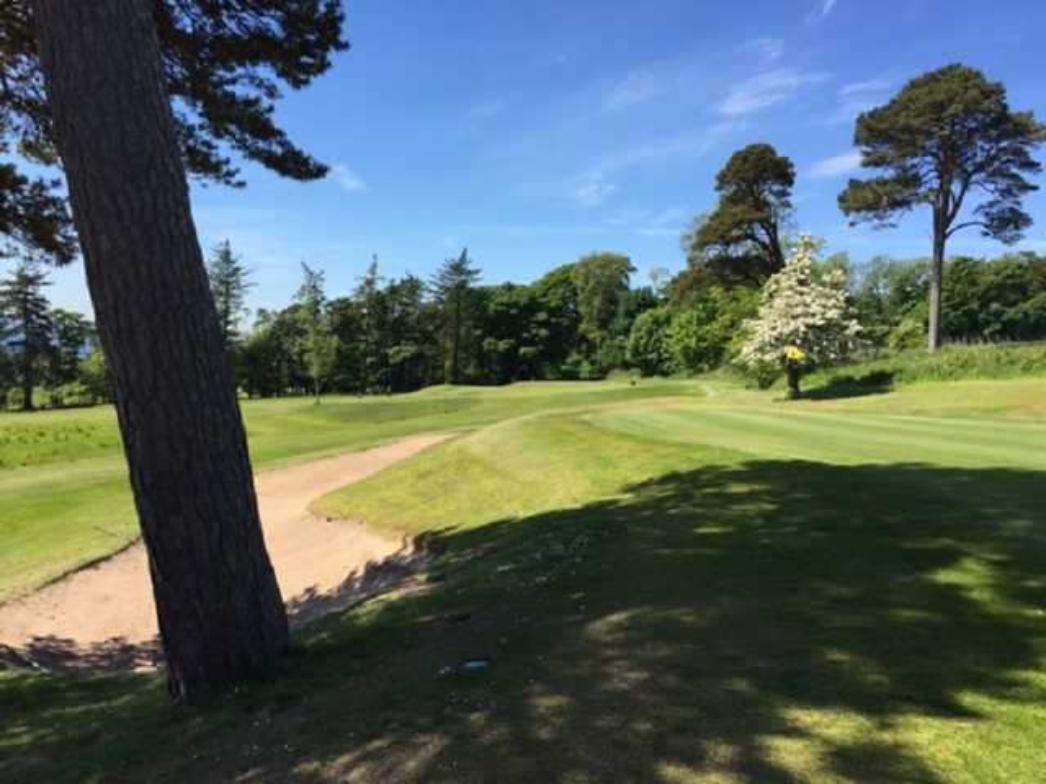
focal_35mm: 29
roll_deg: -4.1
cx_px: 523
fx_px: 876
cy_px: 392
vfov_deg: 48.2
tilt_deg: -2.0
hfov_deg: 61.7
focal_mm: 4.15
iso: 32
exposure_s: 1/1464
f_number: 2.2
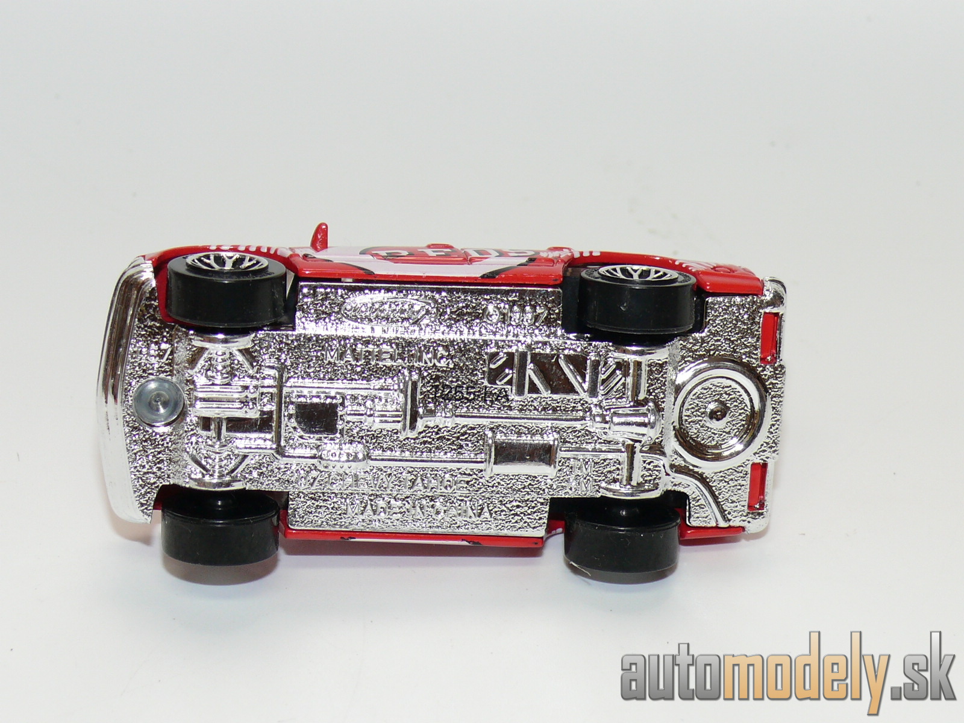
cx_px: 482
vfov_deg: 14.5
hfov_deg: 19.3
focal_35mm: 102
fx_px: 2841
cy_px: 362
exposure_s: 1/30
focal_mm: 13.4
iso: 100
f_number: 4
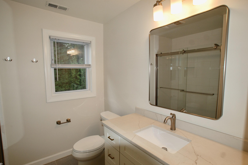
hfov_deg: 91.5
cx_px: 120
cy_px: 85
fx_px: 121
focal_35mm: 18
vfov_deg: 68.8
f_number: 4.5
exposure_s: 1/60
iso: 200
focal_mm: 11
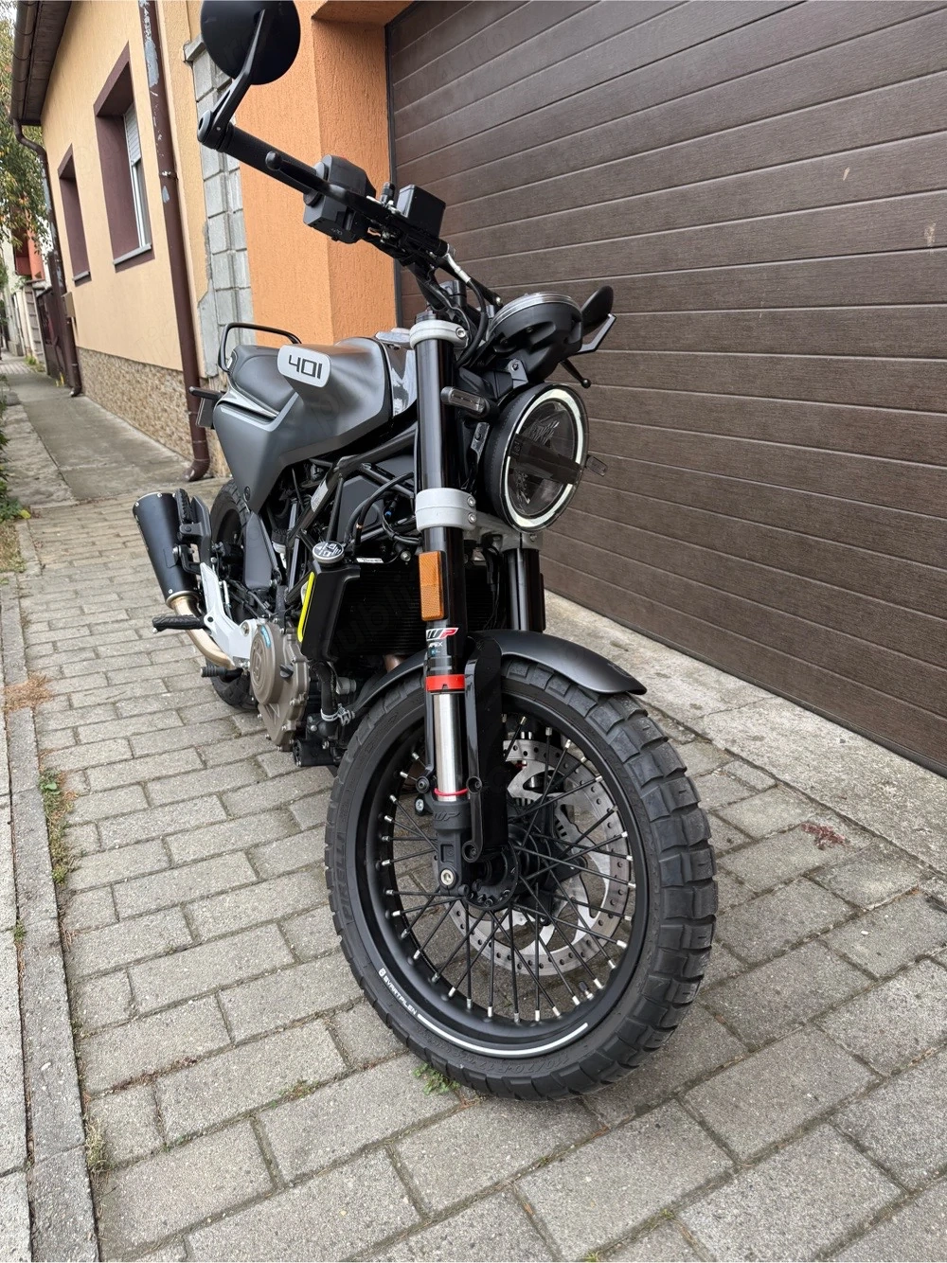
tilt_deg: -18.8
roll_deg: -0.4
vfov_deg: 71.6
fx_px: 876
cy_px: 632
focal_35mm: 24
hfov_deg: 56.8
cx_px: 474
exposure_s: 1/671
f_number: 1.78
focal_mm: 6.76
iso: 80
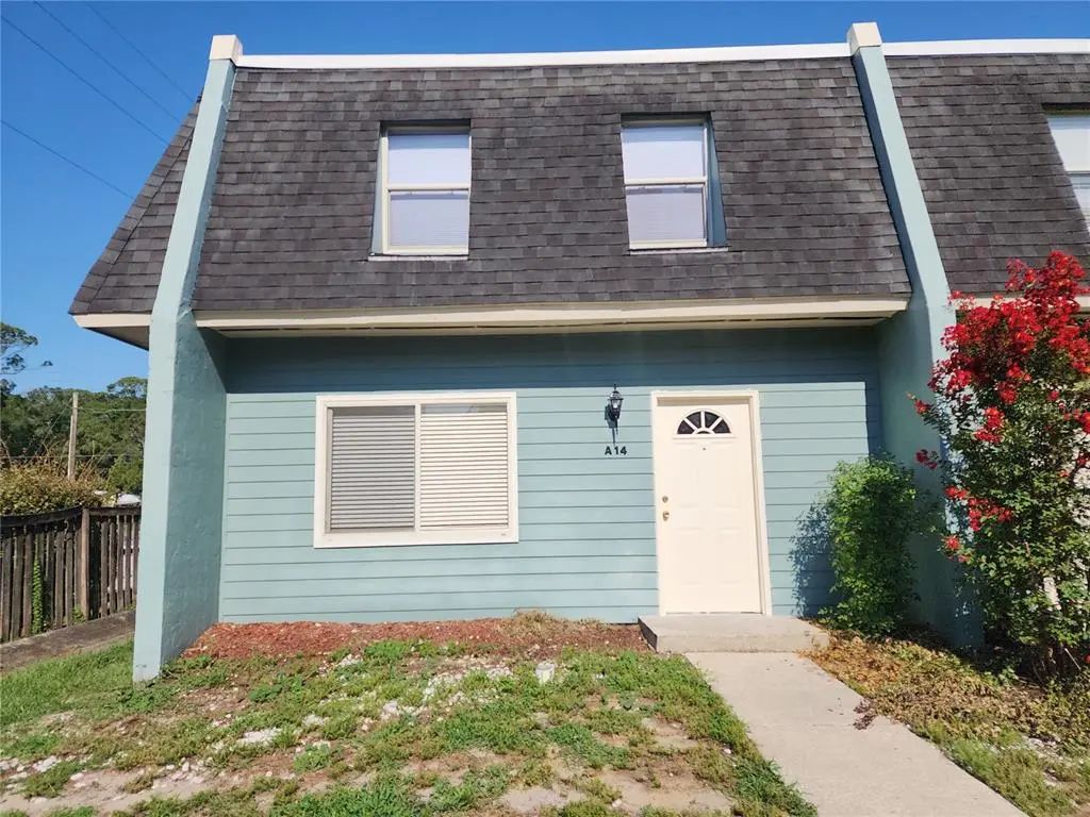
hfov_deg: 73.9
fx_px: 724
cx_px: 545
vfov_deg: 58.9
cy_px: 408
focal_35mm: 23
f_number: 1.8
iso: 12
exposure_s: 1/1879
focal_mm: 6.4
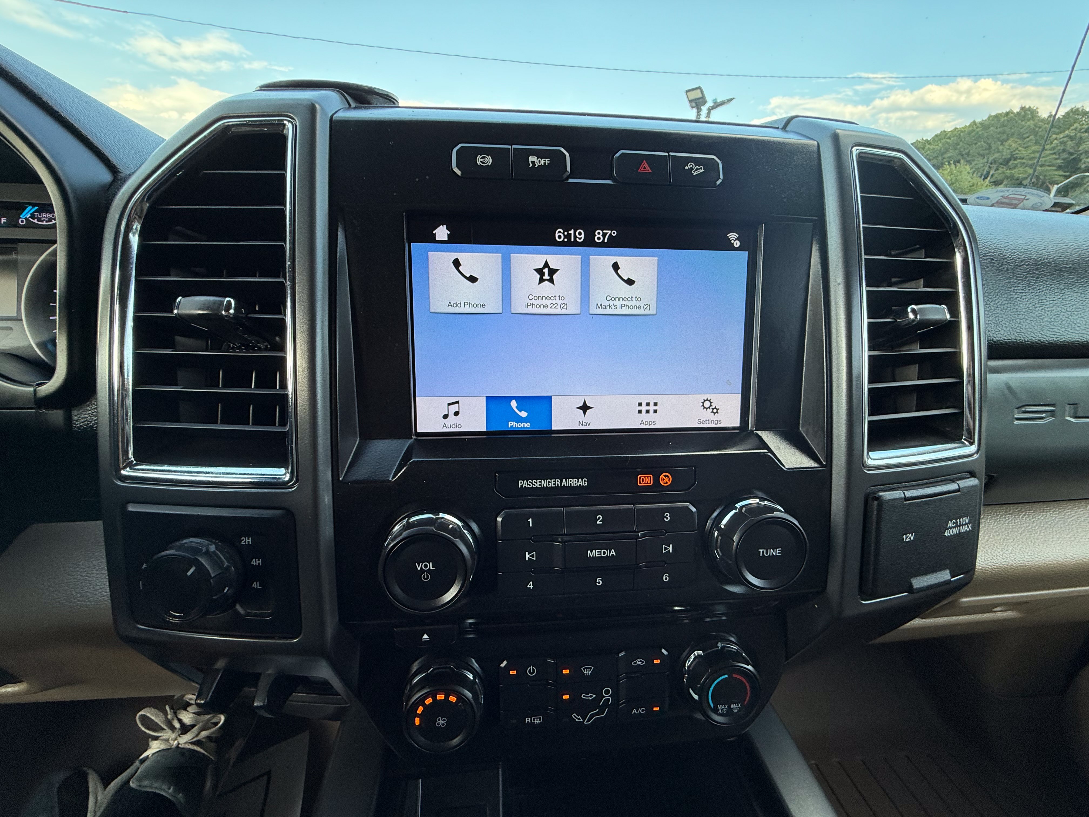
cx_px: 544
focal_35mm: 14
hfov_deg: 102.1
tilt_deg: -20.9
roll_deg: -1.2
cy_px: 408
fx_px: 440
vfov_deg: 85.7
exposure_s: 1/99
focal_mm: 2.22
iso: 50
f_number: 2.2
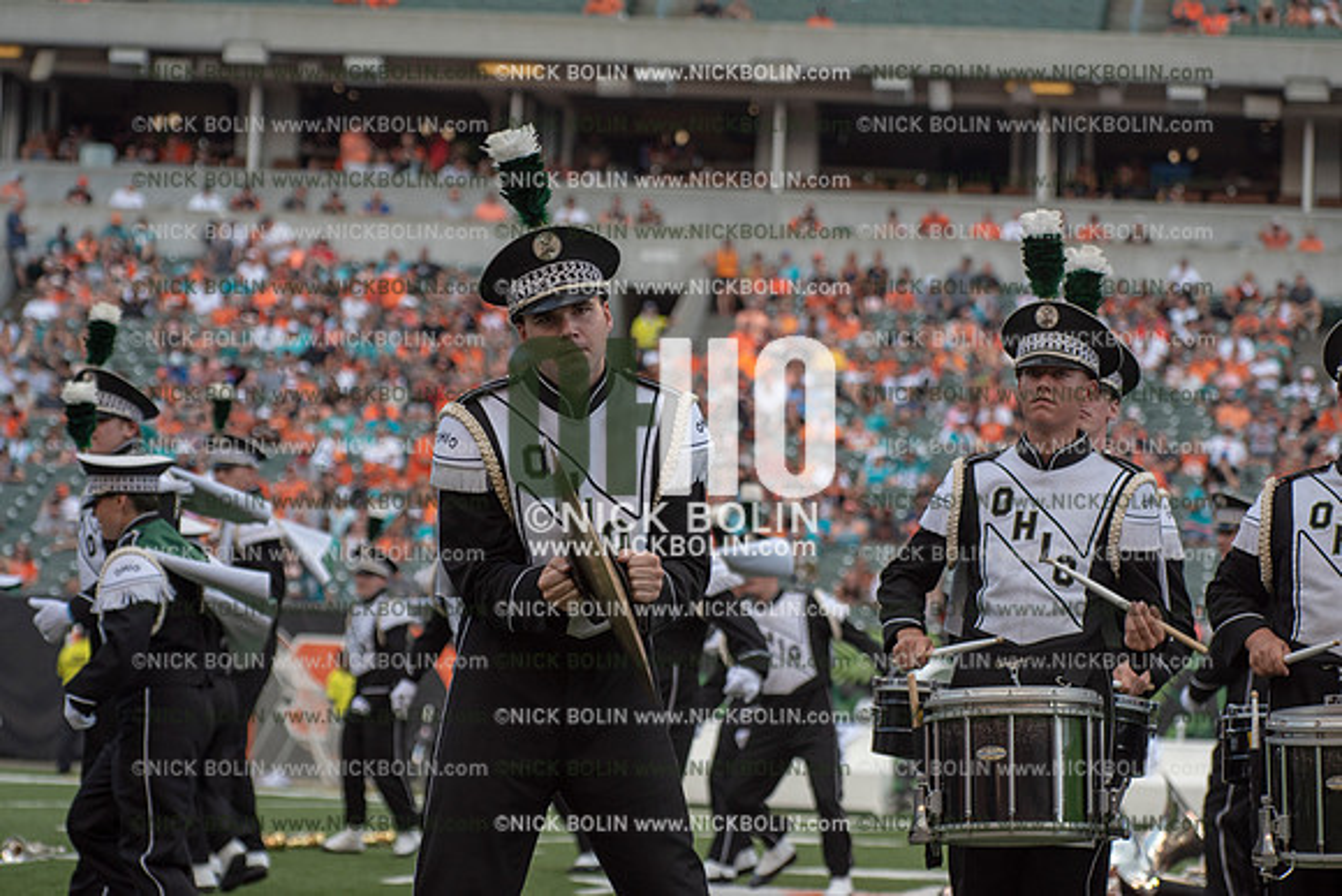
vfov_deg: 9.8
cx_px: 671
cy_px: 448
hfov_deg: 14.7
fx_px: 5220
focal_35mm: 140
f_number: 5.6
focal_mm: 140
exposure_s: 1/1250
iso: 400
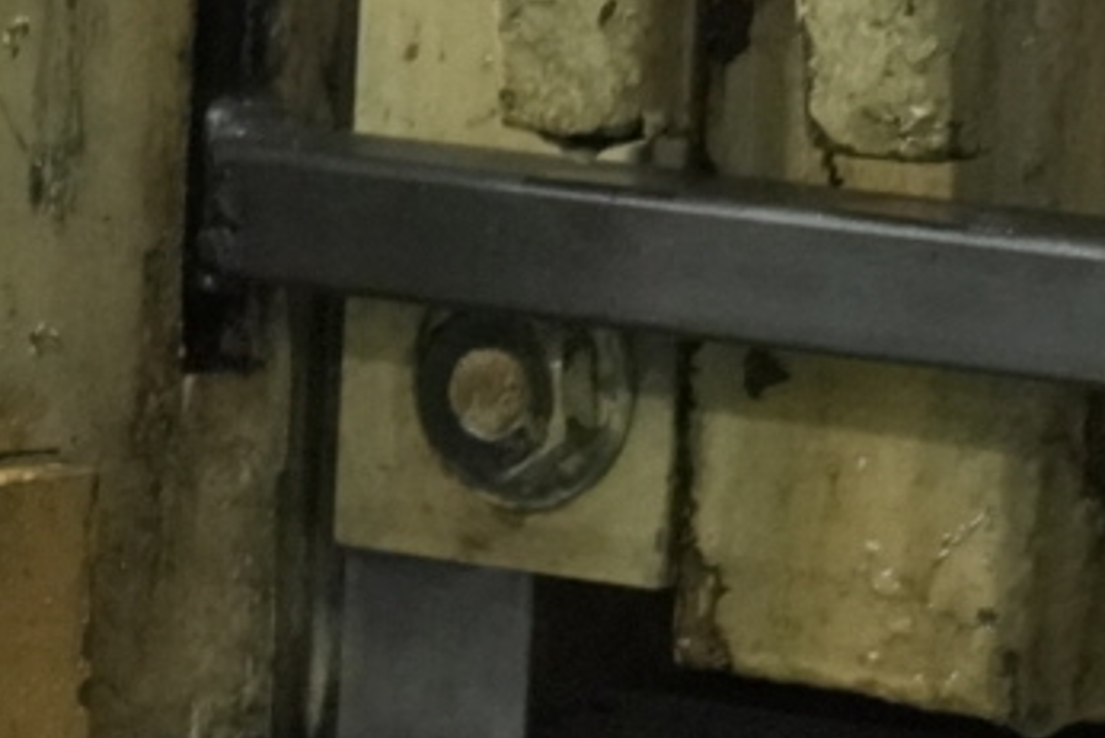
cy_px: 1511
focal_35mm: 280
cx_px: -450
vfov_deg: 4.8
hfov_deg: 7.3
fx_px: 8598
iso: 4000
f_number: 5.6
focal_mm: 40
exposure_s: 1/80
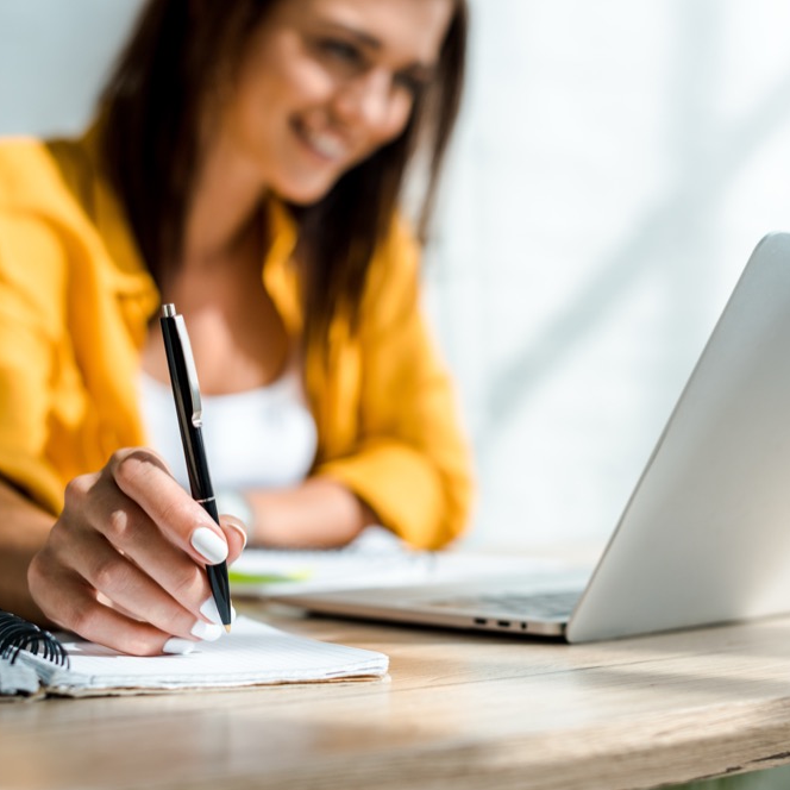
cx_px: 369
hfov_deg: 26.9
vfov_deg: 26.9
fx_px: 1652
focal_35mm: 64
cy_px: 396
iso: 100
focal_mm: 50
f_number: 3.2
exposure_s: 1/800
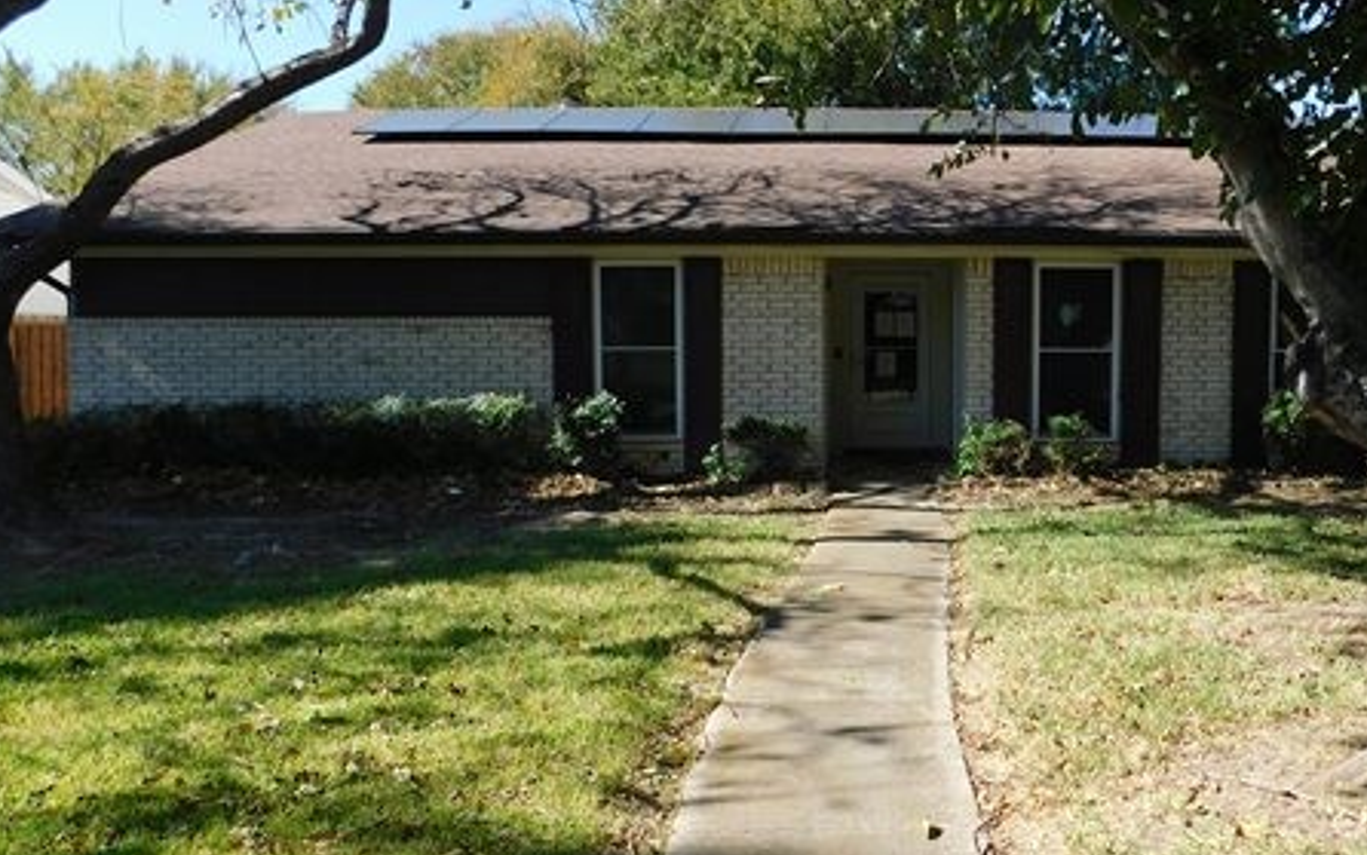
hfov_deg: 54.4
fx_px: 1304
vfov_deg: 36.3
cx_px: 892
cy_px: 438
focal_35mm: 35
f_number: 3
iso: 125
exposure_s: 1/800
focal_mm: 4
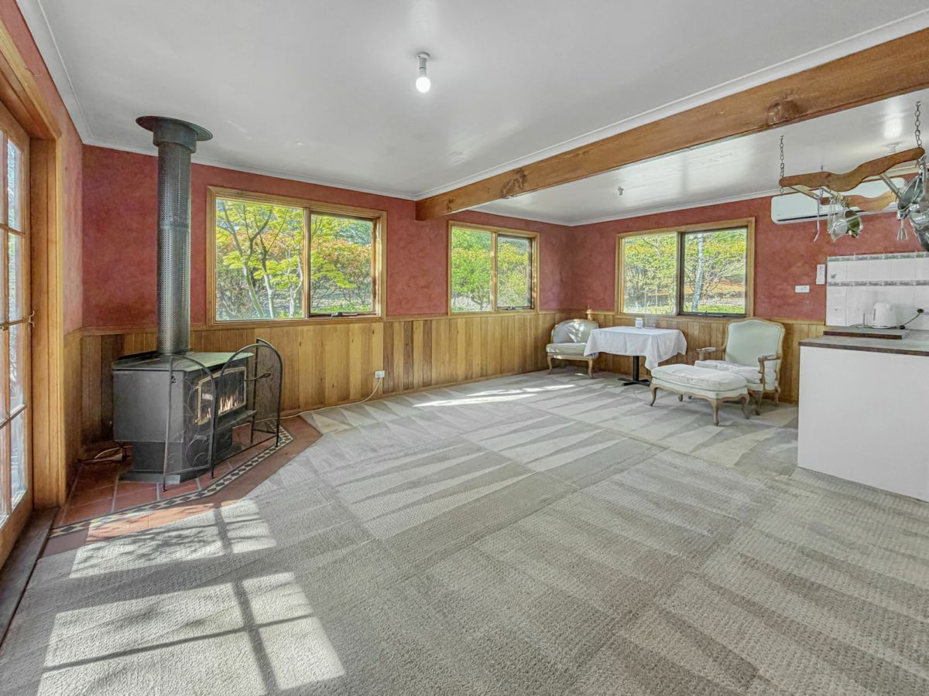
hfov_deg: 102.1
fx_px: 376
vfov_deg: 85.7
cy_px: 348
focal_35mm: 14
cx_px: 464
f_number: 2.2
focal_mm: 2.22
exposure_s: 1/121
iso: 160
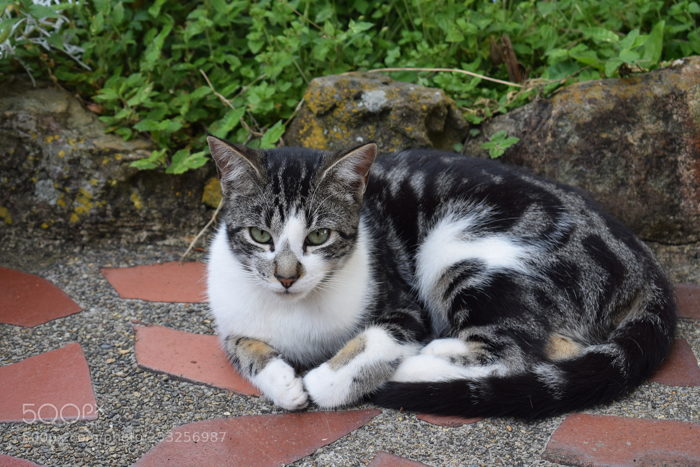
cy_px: 236
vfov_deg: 16.4
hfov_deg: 24.3
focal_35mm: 84
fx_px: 1624
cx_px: 349
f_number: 6.3
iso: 400
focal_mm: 55
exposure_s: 1/320
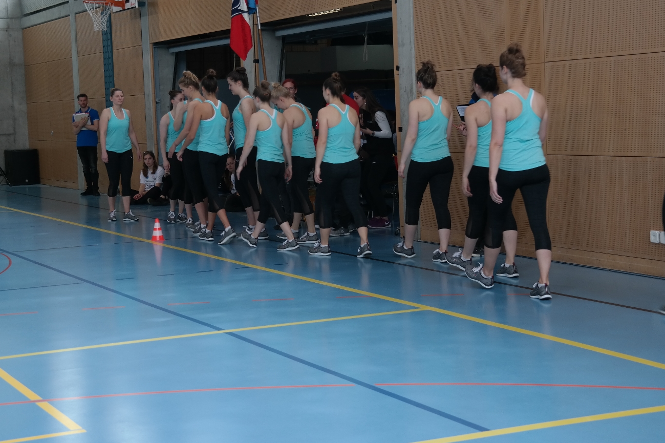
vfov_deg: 19.7
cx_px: 299
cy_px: 187
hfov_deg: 29.2
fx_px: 1274
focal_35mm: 69
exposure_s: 1/80
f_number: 4.5
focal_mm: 37
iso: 200
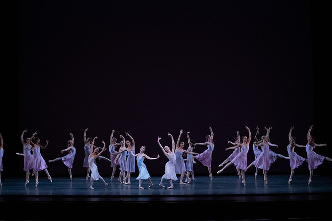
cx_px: 166
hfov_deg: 28.8
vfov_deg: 19.5
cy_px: 110
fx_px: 646
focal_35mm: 70
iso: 12800
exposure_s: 1/400
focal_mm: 70
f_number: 13
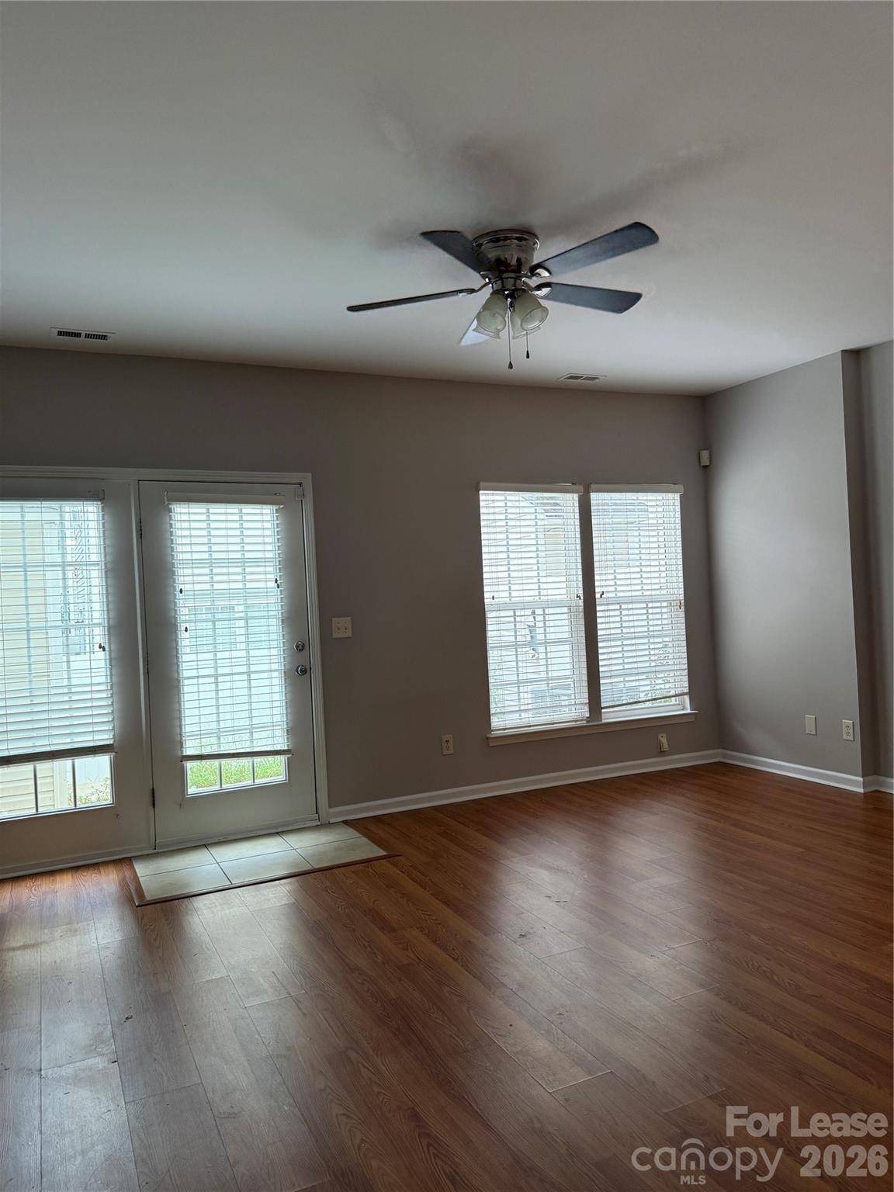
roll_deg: +2.1
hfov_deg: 56.8
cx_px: 447
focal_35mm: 24
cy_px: 596
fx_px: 826
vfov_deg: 71.6
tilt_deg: +0.6
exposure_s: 1/133
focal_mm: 6.76
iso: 160
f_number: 1.78
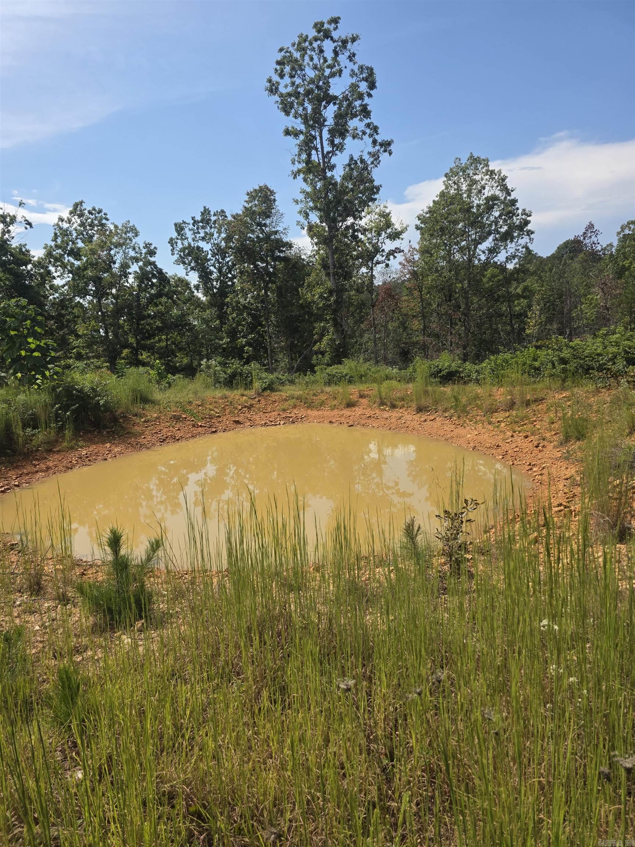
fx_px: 563
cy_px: 424
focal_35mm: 23
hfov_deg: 58.9
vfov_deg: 73.9
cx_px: 318
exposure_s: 1/5608
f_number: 1.7
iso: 80
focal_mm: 6.3
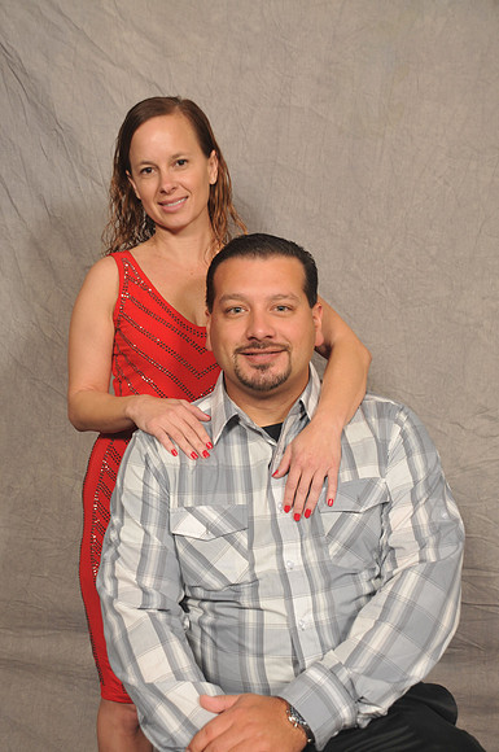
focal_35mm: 48
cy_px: 376
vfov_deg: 41.2
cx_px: 250
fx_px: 1001
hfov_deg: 28.0
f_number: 5.6
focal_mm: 32
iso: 200
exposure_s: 1/125
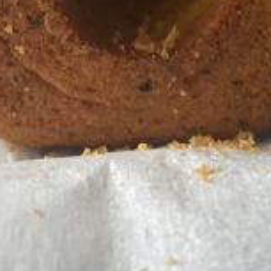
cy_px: -58
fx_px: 638
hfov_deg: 24.0
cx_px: 128
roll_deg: +1.8
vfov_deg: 22.1
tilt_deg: -17.5
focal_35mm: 72
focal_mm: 4.25
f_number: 1.8
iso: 320
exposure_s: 1/60
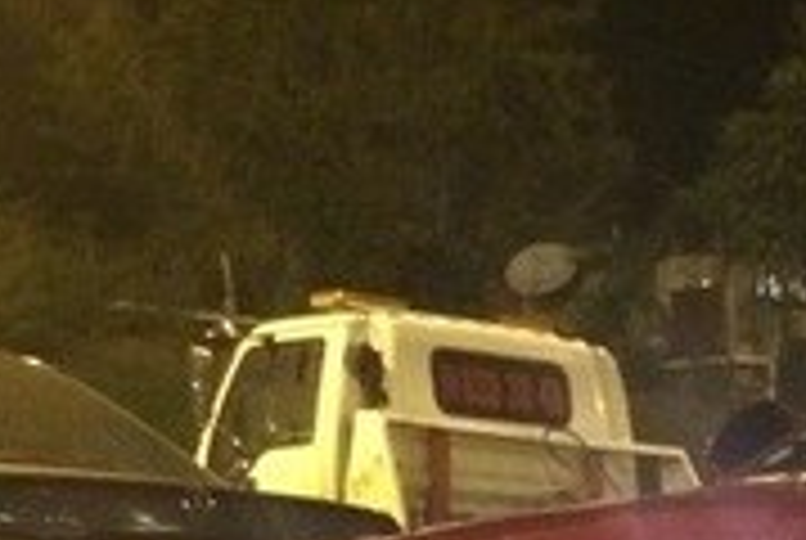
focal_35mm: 111
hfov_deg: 17.6
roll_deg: +2.8
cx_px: 946
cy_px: 1060
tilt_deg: -8.9
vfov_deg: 11.3
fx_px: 2489
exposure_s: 1/17
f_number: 2.2
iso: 400
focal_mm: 4.15
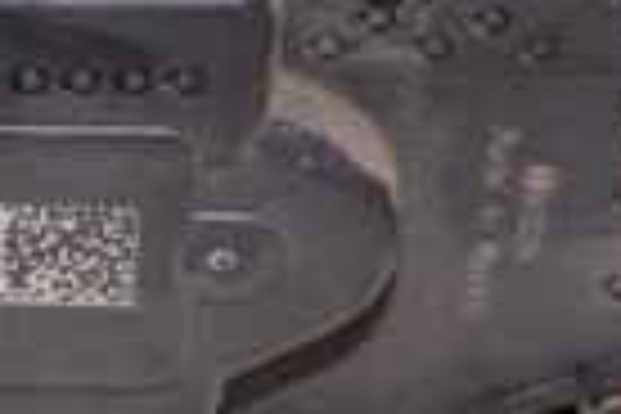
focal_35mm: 187
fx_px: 3231
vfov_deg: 7.3
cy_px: 146
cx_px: 108
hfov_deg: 10.9
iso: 1600
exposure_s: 1/160
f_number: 8
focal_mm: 27
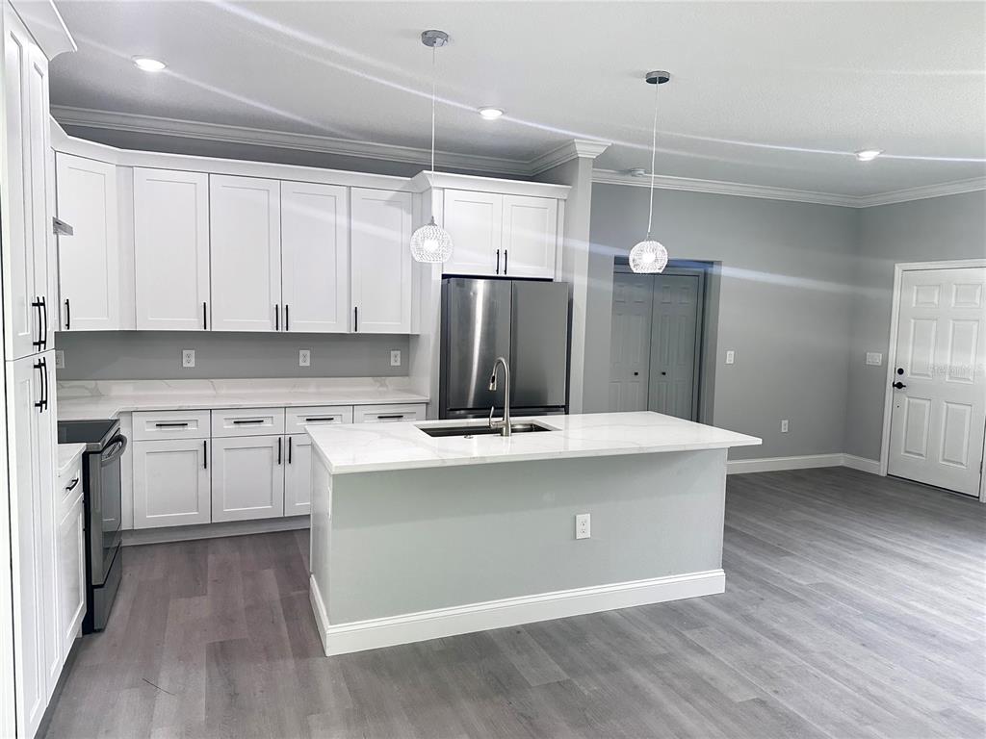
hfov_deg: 71.6
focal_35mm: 24
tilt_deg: -4.5
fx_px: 684
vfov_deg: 56.8
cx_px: 493
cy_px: 370
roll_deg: -1.5
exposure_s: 1/120
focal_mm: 6.86
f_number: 1.78
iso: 200
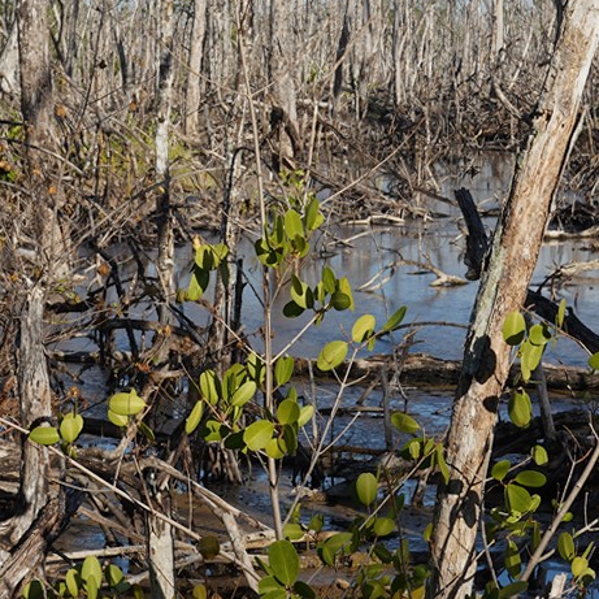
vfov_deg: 13.4
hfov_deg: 13.5
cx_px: 114
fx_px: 2525
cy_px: 86
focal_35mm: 129
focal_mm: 35
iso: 100
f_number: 14
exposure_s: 1/100
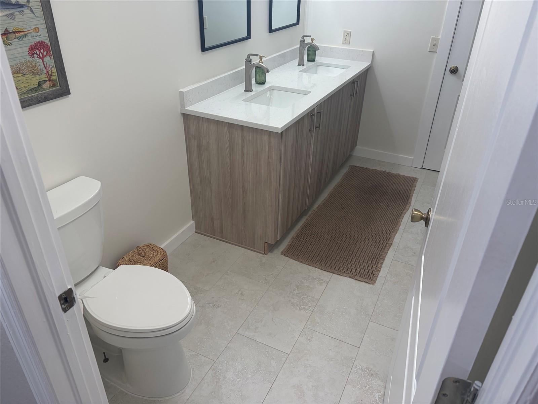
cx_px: 269
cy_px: 202
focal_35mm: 26
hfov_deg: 67.3
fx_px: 404
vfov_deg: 53.1
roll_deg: -1.3
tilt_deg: -29.8
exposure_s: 1/120
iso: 64
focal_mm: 5.96
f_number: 1.6
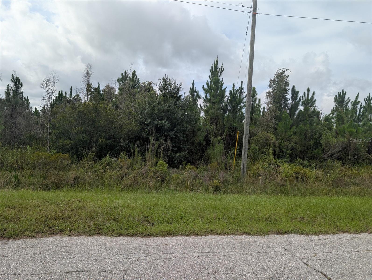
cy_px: 140
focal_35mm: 24
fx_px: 258
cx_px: 186
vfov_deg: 56.9
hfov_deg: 71.5
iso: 21
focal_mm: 6.9
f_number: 1.68
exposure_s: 1/992
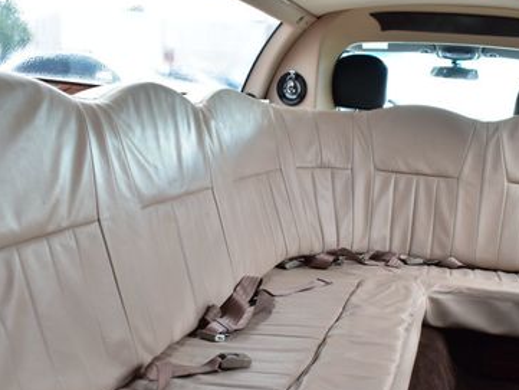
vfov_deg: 31.0
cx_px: 296
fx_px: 690
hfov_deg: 41.1
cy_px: 291
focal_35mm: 46
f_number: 6.3
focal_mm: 18
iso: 400
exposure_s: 1/15
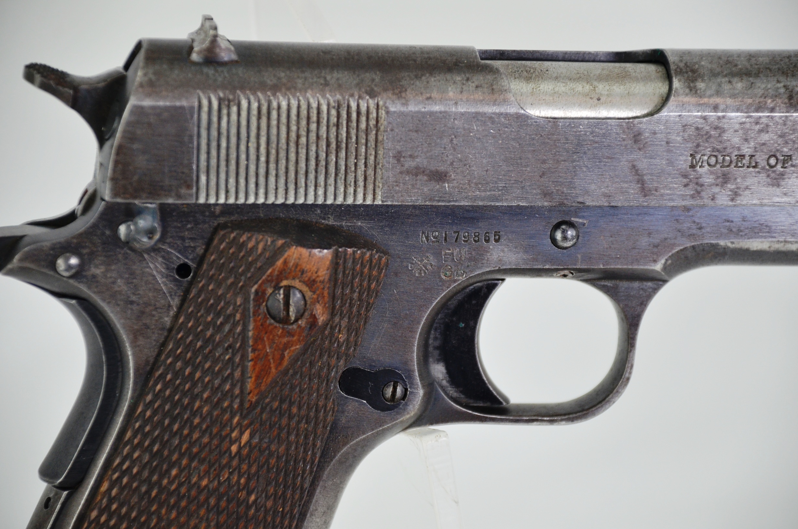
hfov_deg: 10.2
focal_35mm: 202
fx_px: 4479
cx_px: 399
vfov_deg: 6.8
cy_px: 264
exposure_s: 1/250
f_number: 5.6
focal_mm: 135
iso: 720
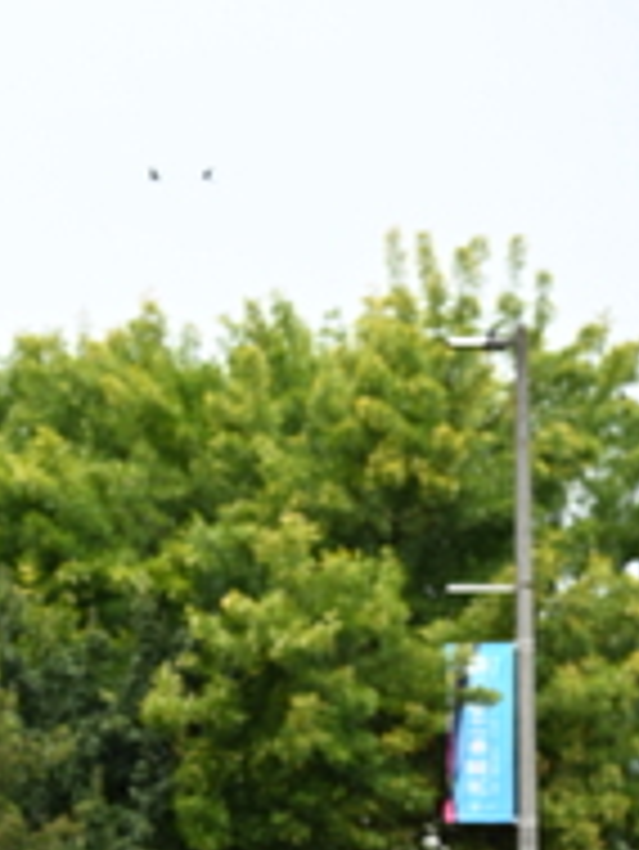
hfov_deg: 7.4
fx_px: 4892
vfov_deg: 9.8
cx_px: -151
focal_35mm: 199
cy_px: 971
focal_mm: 71
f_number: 4
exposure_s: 1/800
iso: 1600
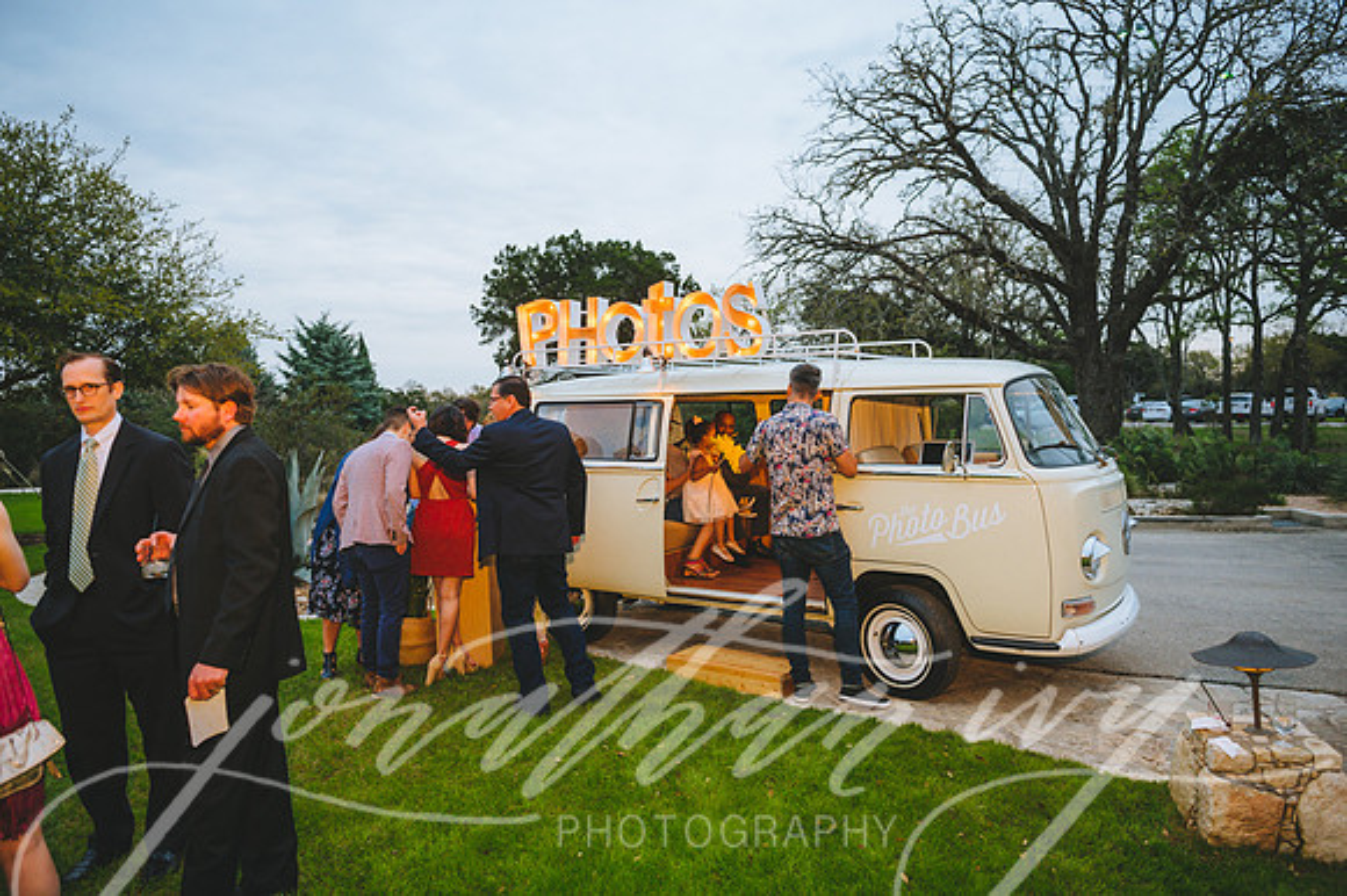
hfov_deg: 73.8
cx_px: 674
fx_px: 897
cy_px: 448
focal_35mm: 24
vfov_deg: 53.1
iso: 500
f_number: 2.8
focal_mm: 24
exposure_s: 1/200
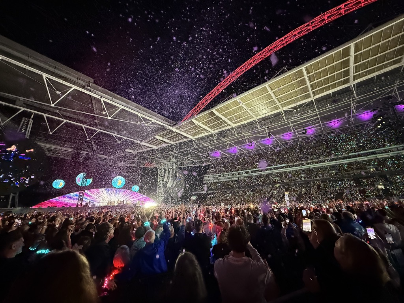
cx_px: 202
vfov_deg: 85.7
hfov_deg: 102.1
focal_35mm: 14
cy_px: 152
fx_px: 163
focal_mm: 2.22
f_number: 2.2
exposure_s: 1/60
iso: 1250
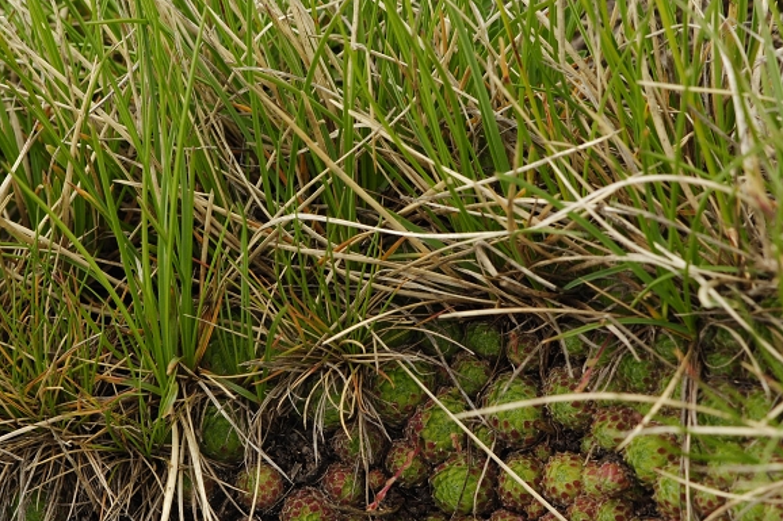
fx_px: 3842
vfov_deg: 7.8
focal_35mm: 177
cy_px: 310
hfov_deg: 11.6
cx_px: 314
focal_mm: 85
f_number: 7.1
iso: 200
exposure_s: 1/200
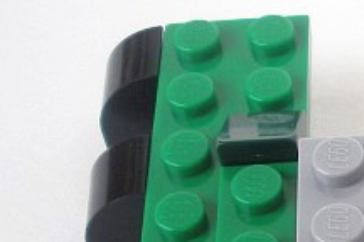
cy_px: 240
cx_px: 669
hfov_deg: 13.5
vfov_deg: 10.1
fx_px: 1365
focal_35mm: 135
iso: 64
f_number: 3.5
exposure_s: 1/89.6
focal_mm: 6.3
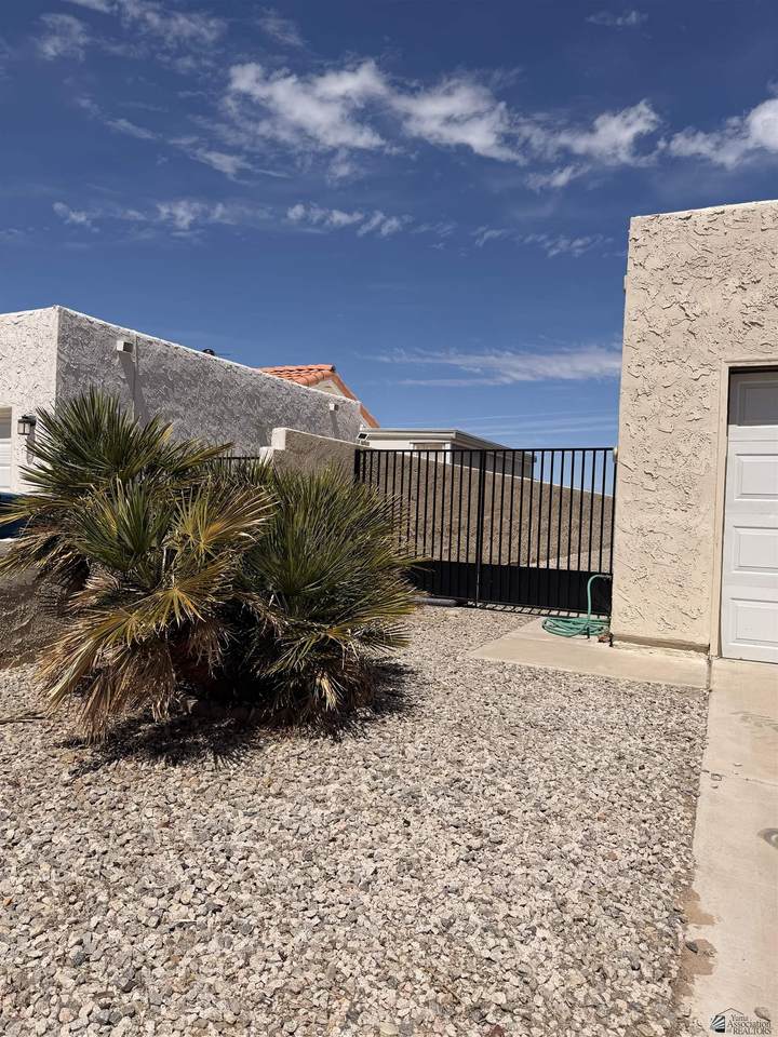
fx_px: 719
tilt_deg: -0.8
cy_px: 518
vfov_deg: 71.6
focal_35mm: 24
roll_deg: -2.6
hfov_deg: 56.8
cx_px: 389
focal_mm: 6.76
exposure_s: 1/11905
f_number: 1.78
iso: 80
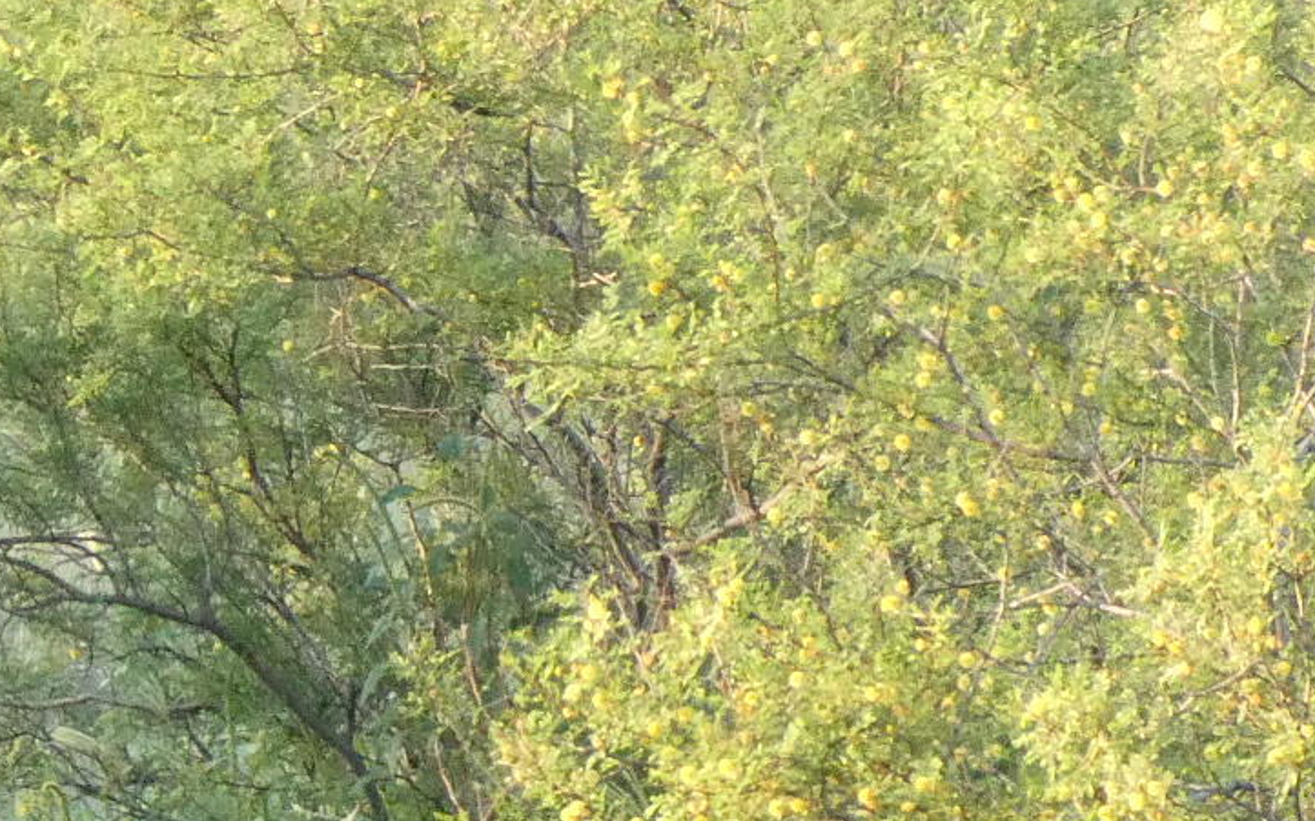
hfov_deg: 3.8
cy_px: 943
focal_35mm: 551
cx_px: -546
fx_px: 19744
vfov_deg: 2.4
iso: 400
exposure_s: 1/80
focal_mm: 25.6
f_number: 5.4
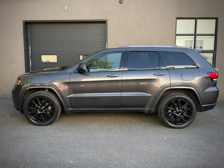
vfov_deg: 45.4
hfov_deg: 58.4
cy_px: 84
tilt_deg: -6.1
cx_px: 112
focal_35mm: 31
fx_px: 201
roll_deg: +0.2
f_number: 1.8
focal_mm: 6.93
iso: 80
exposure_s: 1/262
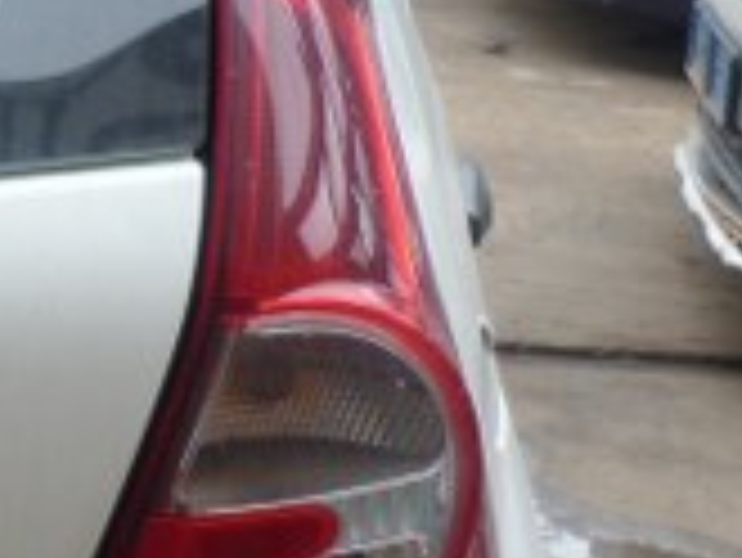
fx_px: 2596
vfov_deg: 12.2
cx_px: -836
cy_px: 513
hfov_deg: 13.4
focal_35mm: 121
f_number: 2.8
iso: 80
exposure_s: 1/125
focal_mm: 4.5
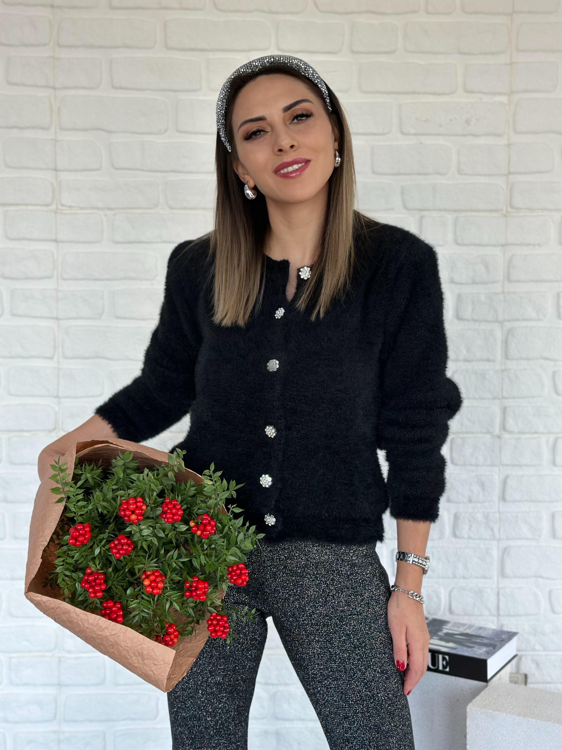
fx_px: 1039
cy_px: 375
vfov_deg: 39.7
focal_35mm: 48
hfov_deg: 30.3
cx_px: 281
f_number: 1.78
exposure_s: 1/163
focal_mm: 6.86
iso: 100
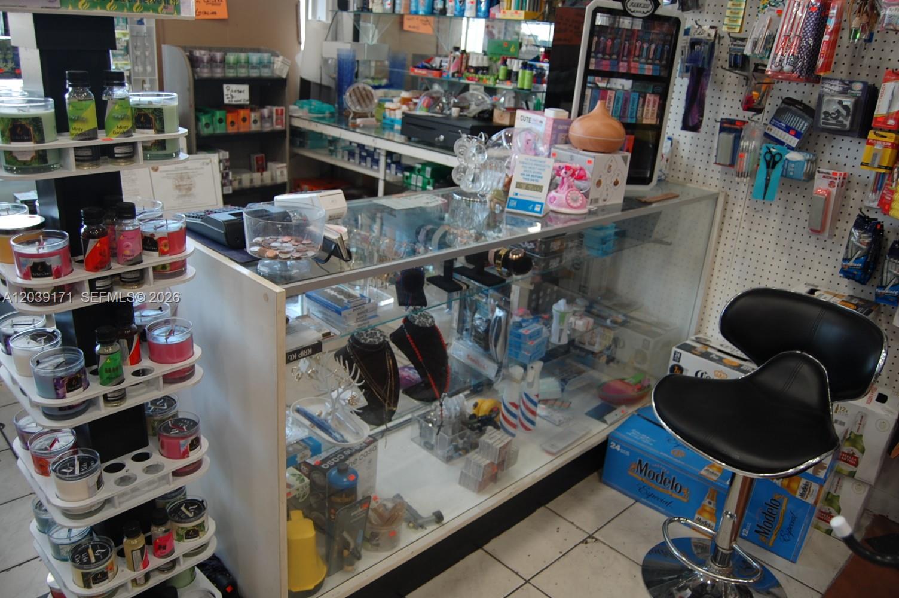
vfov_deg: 47.8
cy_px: 299
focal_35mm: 27
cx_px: 450
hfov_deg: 67.4
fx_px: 674
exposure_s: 1/25
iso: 200
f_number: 3.5
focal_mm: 18
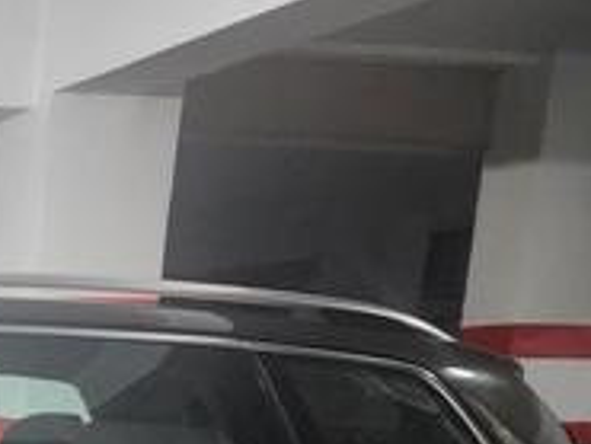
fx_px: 1384
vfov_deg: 16.9
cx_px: -438
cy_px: 624
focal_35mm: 81
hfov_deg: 19.1
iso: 1250
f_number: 1.8
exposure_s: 1/25
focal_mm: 6.4
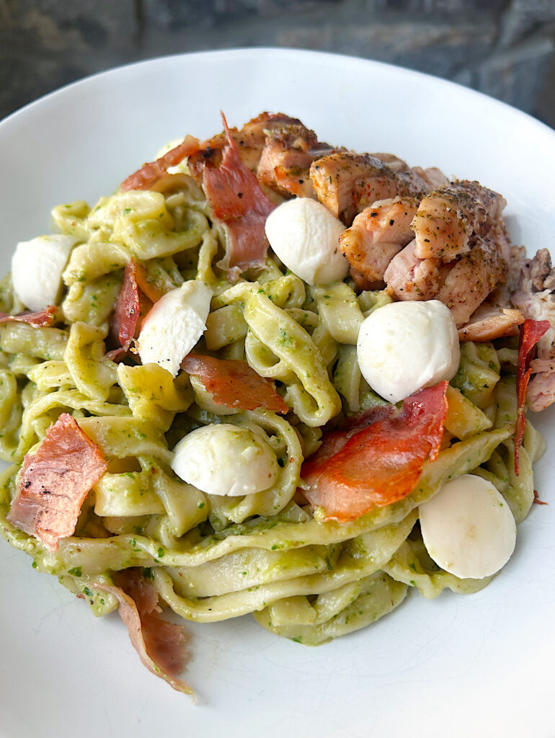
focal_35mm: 26
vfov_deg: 67.3
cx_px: 278
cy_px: 369
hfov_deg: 53.1
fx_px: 555
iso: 80
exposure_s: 1/120
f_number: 1.5
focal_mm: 5.7
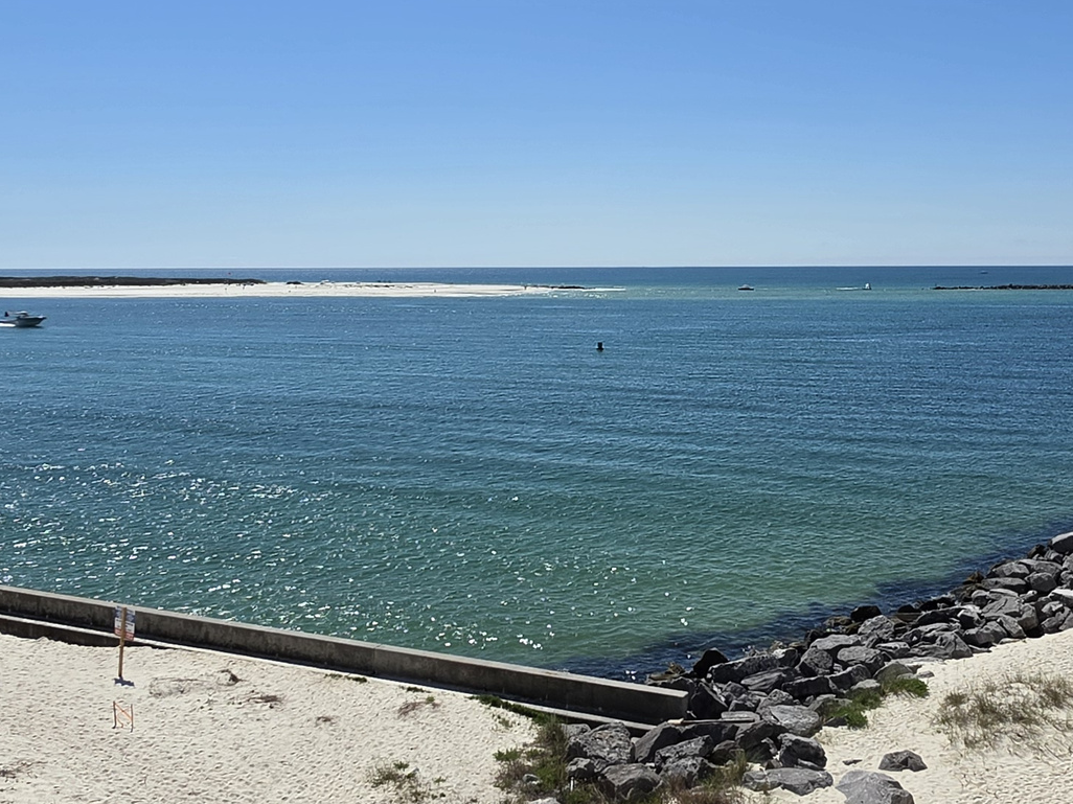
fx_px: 1116
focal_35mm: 36
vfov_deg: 39.3
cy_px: 286
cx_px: 627
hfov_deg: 51.1
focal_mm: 2.2
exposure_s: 1/4311
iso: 32
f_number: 1.9
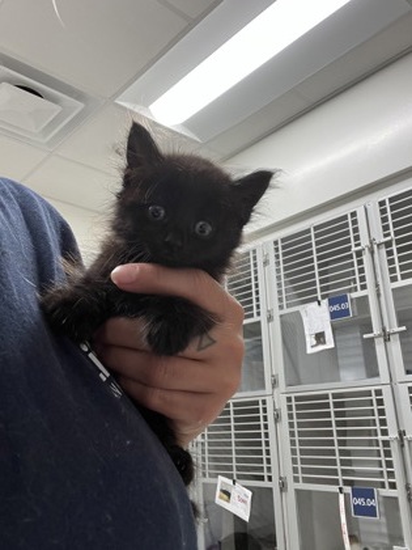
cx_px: 206
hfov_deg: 46.8
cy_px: 275
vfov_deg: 60.0
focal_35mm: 30
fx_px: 476
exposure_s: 1/60
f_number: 2.2
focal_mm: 2.71
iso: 100
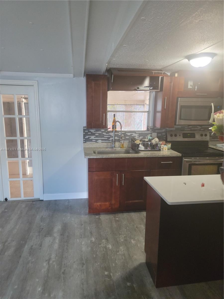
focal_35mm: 24
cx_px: 112
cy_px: 150
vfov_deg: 71.6
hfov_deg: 56.8
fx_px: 207
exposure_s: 1/40
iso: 200
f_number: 1.8
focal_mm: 6.7
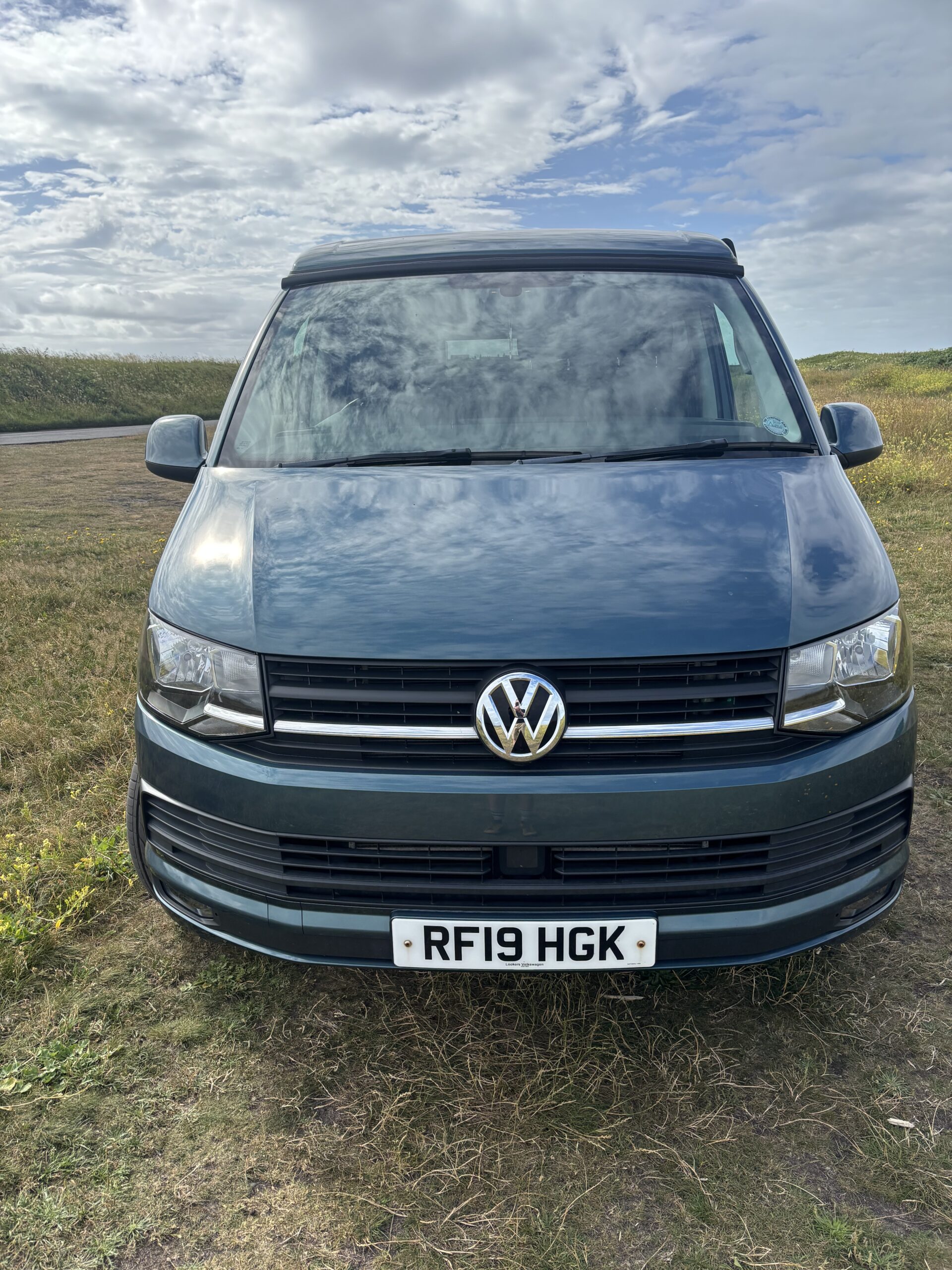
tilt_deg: -14.6
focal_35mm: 26
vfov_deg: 67.3
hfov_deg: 53.1
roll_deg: +0.7
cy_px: 635
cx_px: 476
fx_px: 953
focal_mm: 5.96
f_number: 1.6
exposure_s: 1/2639
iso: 50
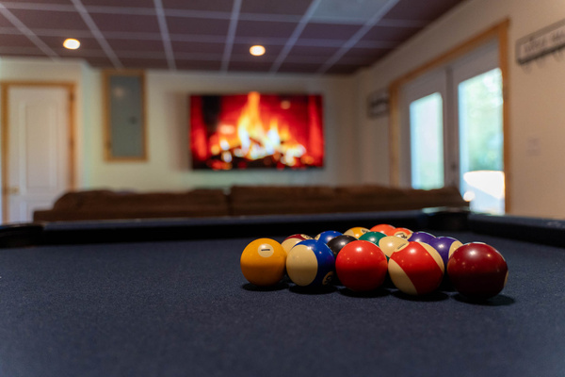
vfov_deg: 46.4
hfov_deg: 65.5
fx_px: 439
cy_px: 188
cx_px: 282
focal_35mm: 28
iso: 1600
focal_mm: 28
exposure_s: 1/160
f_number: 2.8
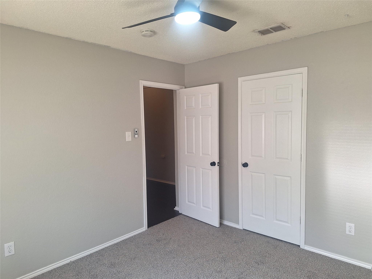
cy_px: 140
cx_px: 186
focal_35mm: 23
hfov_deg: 73.9
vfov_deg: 58.9
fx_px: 247
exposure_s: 1/120
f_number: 1.8
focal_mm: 5.54
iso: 64
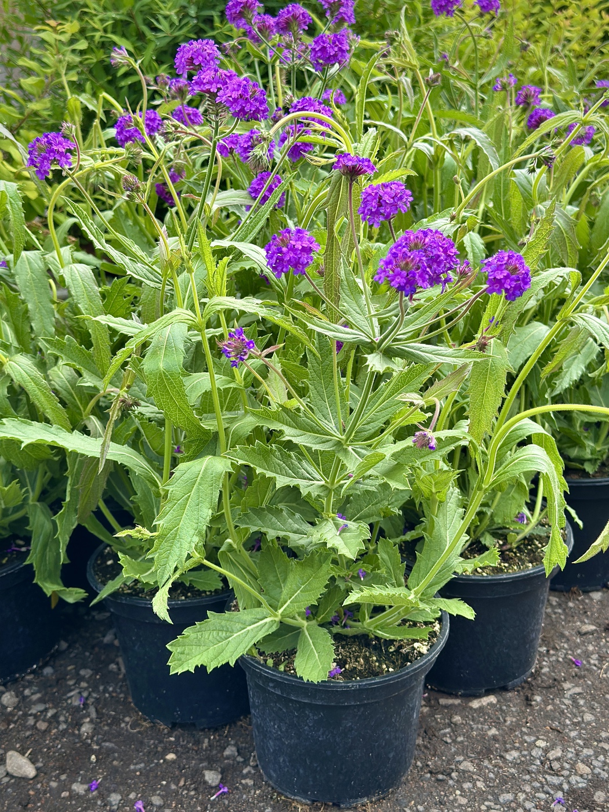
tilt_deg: -19.3
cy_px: 406
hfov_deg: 30.3
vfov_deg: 39.7
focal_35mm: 48
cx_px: 304
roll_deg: +1.0
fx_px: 1126
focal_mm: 6.86
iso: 80
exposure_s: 1/709
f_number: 1.78
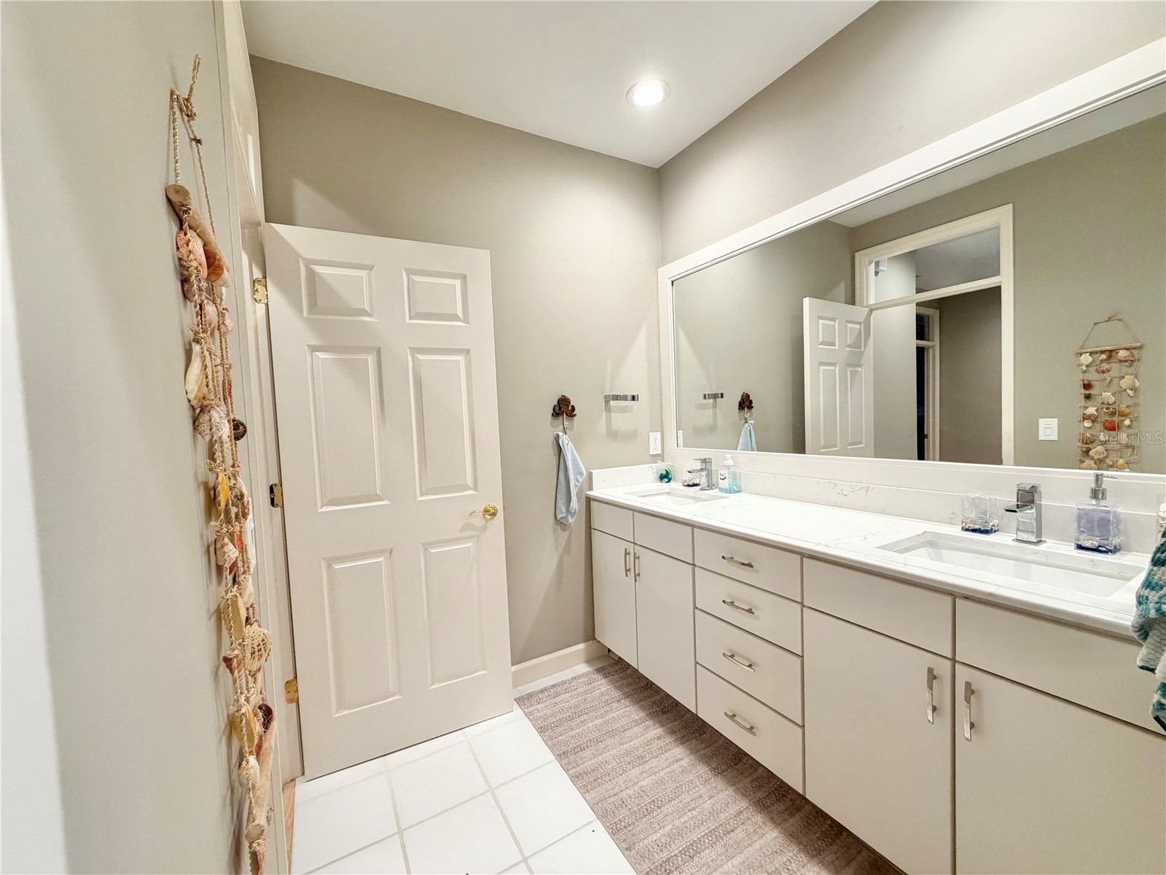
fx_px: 472
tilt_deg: -3.4
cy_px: 438
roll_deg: +3.0
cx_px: 583
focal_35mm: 14
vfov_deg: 85.7
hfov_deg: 102.1
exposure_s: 1/120
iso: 250
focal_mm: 2.22
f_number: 2.2
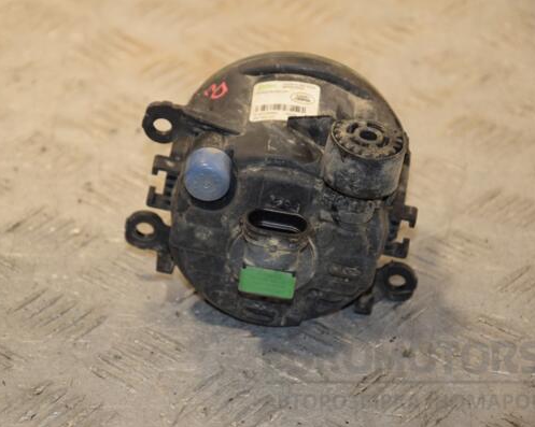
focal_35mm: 179
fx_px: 2826
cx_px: 242
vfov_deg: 8.6
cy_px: 214
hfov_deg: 10.8
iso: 800
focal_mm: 105
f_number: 6.3
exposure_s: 1/200
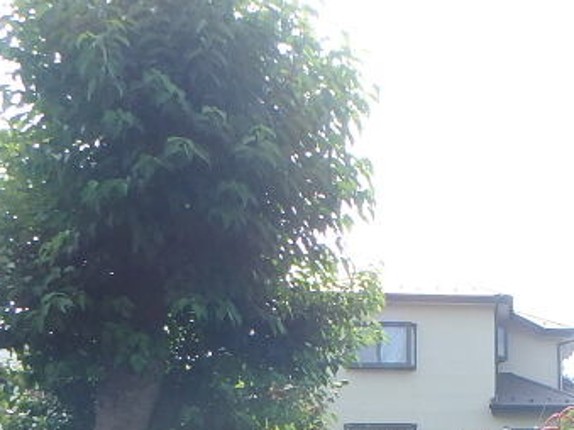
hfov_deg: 28.2
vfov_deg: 22.9
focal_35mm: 59
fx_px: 978
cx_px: 703
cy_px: 504
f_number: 3.5
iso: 125
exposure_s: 1/400
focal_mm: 3.7
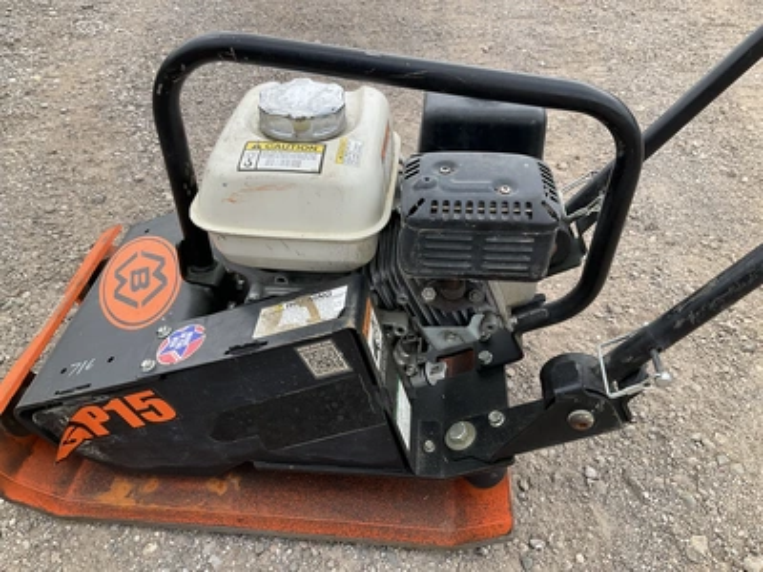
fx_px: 639
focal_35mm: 29
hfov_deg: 61.7
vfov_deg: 48.2
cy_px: 286
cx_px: 382
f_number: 1.8
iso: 25
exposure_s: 1/728
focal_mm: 3
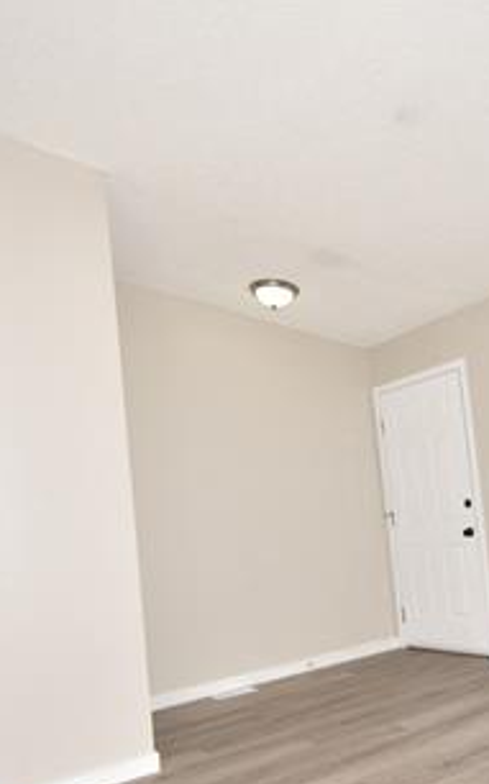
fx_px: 683
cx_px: 361
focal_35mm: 32
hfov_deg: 38.5
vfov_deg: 59.3
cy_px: 461
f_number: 4.5
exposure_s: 1/60
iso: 100
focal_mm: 10
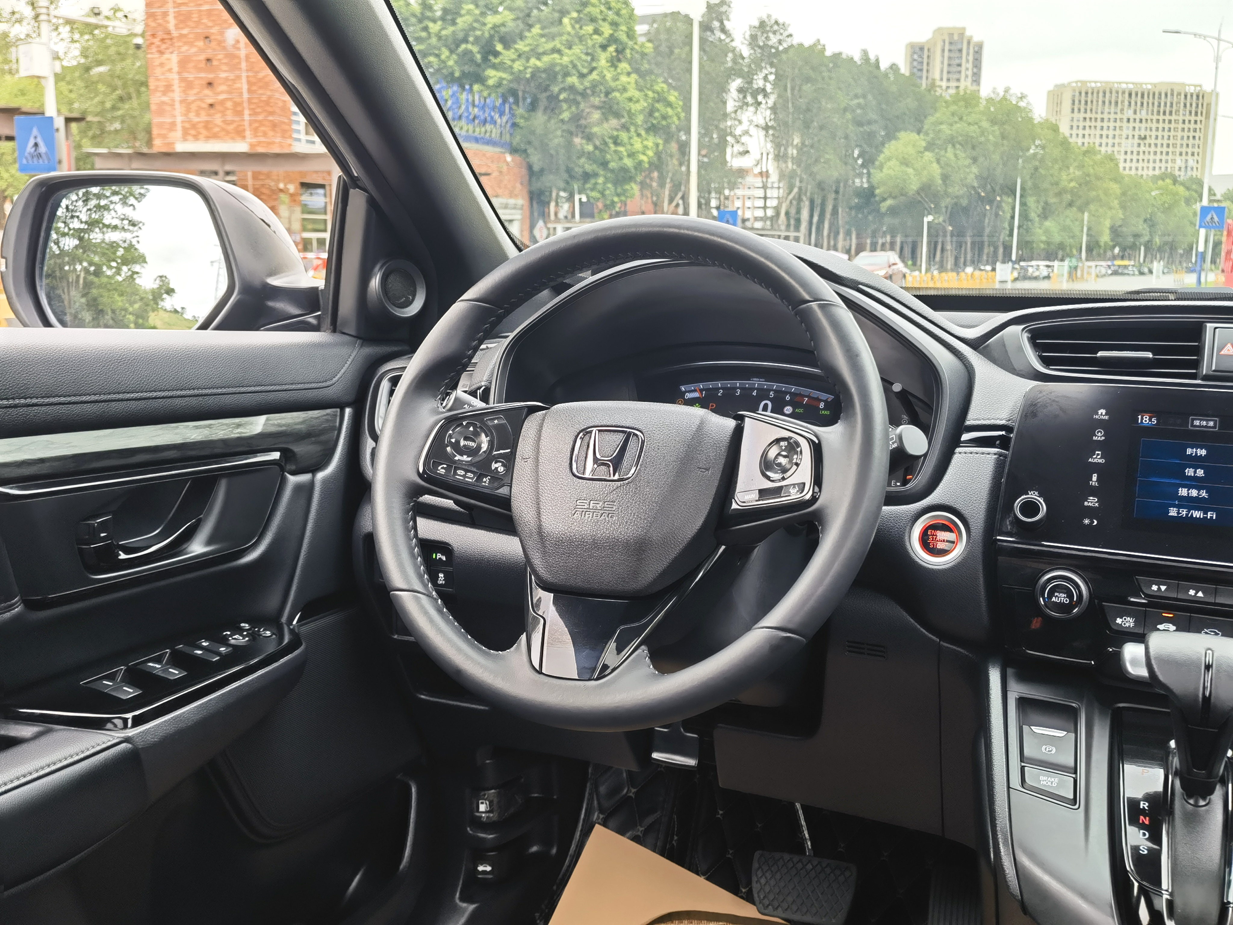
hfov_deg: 51.4
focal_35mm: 36
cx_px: 616
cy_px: 462
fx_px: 1282
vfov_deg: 39.7
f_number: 1.9
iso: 50
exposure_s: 1/257
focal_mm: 6.67
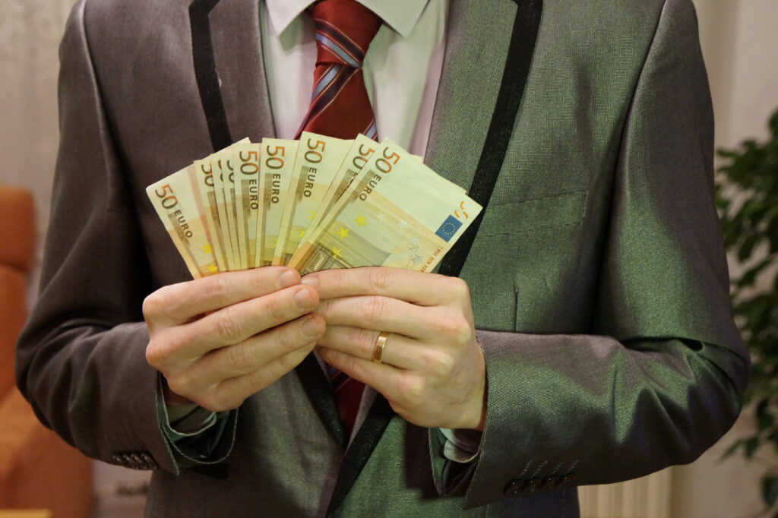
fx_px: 1426
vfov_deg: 20.6
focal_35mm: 66
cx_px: 389
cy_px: 259
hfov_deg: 30.5
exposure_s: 1/40
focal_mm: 44
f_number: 4.5
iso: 3200
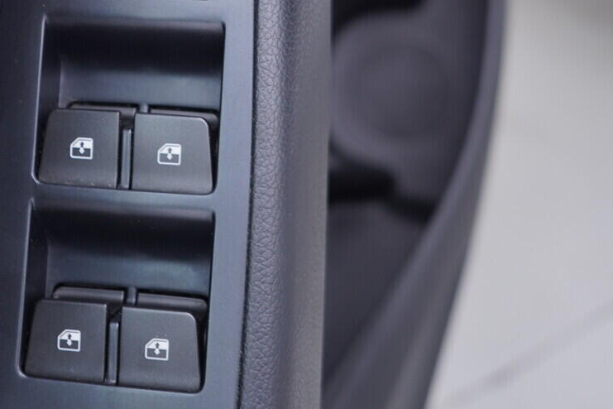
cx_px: 219
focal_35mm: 70
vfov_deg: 19.1
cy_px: 27
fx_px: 1192
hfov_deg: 28.7
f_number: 2.8
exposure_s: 1/40
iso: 125
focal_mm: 24
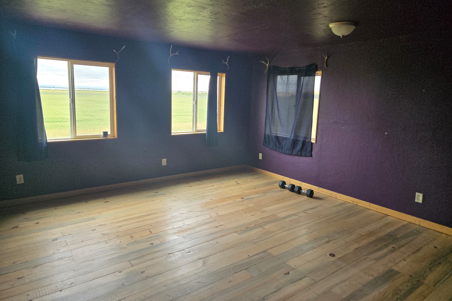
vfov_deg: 53.1
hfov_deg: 73.7
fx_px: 301
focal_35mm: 24
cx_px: 226
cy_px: 141
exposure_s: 1/180
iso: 100
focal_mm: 5.4
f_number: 1.8
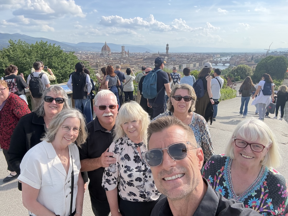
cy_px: 108
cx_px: 144
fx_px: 191
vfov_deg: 58.9
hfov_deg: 73.9
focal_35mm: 23
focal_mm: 2.69
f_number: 1.9
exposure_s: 1/491
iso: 40
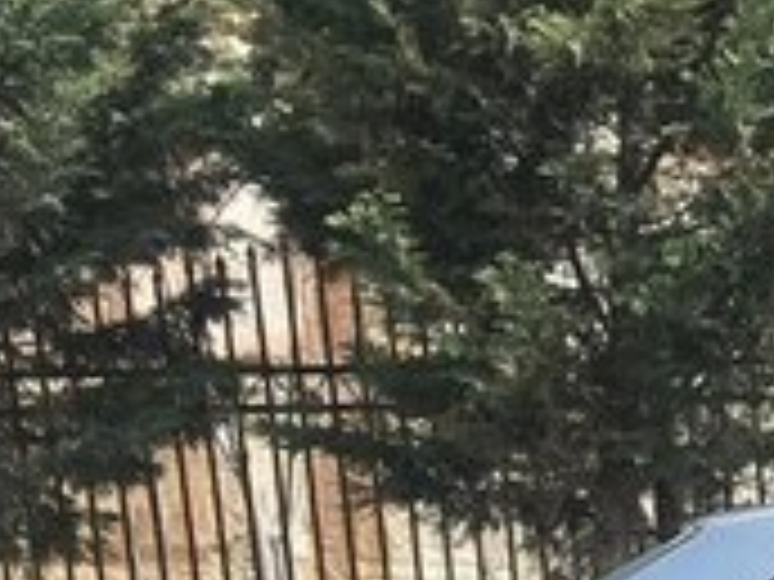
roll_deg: +0.9
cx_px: 1350
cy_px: 919
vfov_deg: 12.5
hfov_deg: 15.5
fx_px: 2482
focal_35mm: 111
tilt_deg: -12.0
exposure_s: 1/420
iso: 25
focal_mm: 4.15
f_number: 2.2
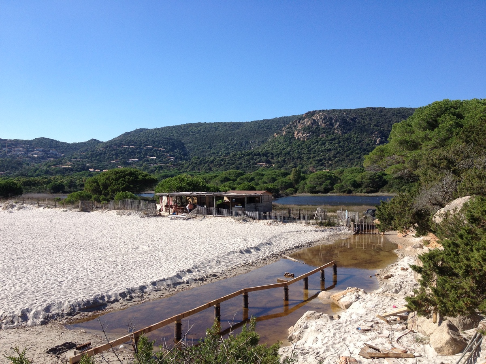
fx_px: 491
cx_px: 243
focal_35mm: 35
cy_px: 182
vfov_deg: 40.7
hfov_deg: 52.6
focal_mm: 4.28
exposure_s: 1/1416
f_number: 2.4
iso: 64
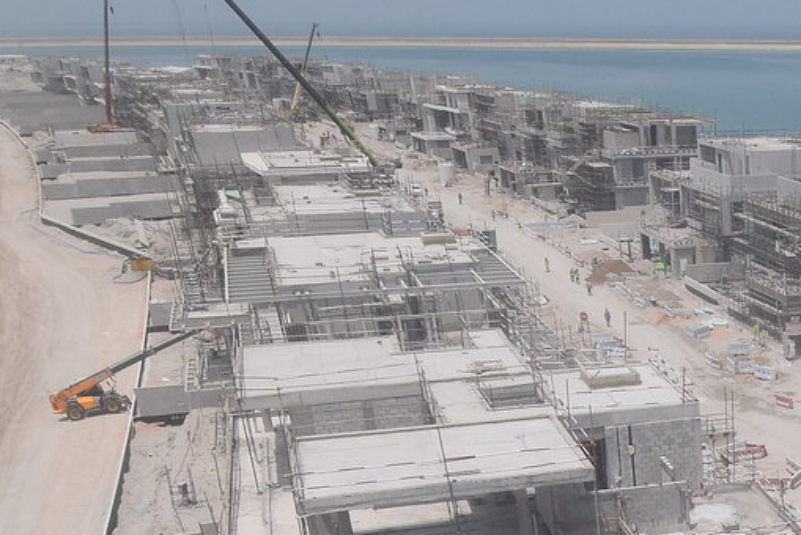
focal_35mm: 53
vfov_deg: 22.3
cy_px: 735
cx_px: 826
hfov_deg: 33.8
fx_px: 1180
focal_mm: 10
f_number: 11
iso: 400
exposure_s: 1/800
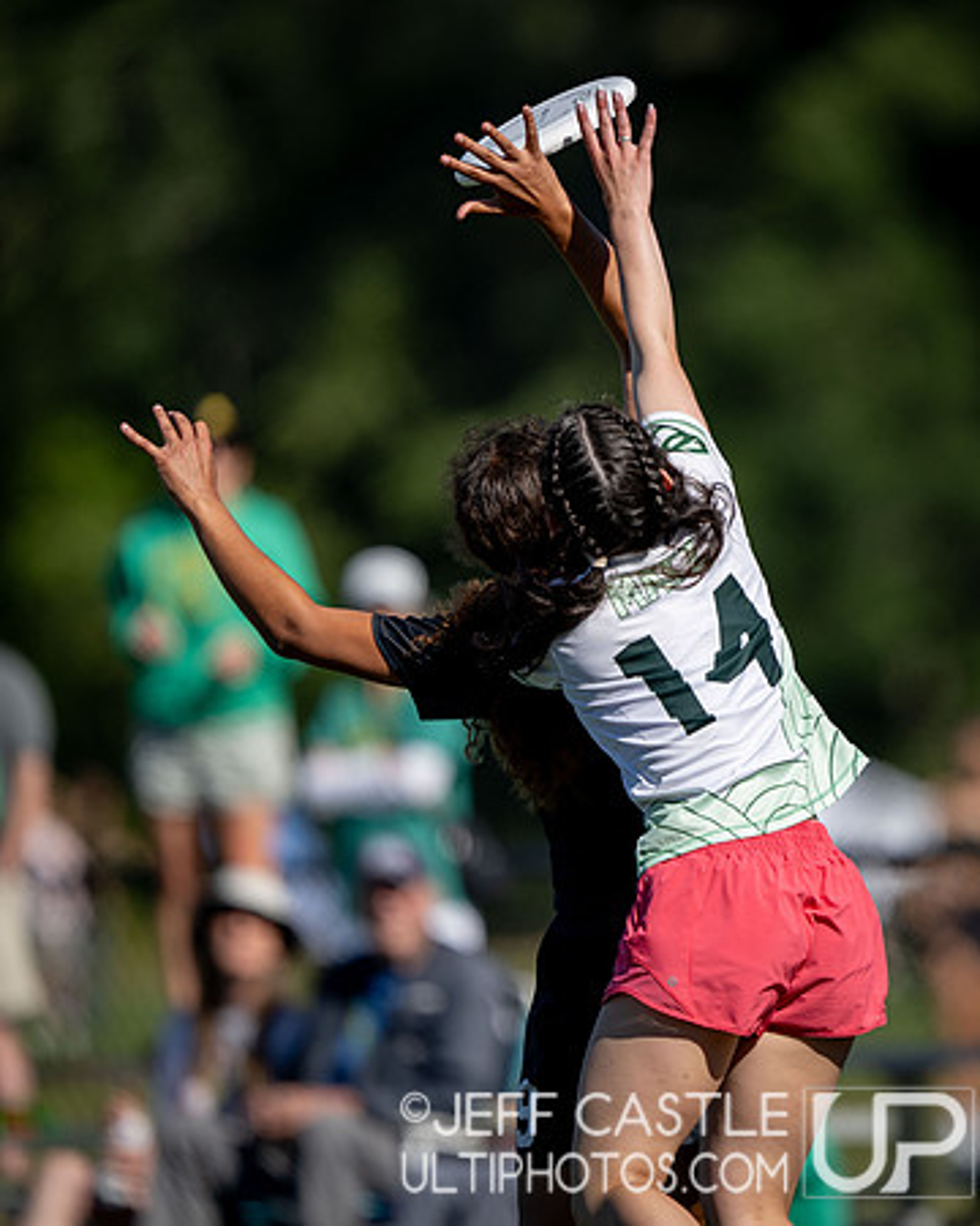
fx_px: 21903
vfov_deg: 3.2
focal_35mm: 604
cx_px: 761
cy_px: 568
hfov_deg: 2.6
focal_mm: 400
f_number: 2.8
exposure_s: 1/2000
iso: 64
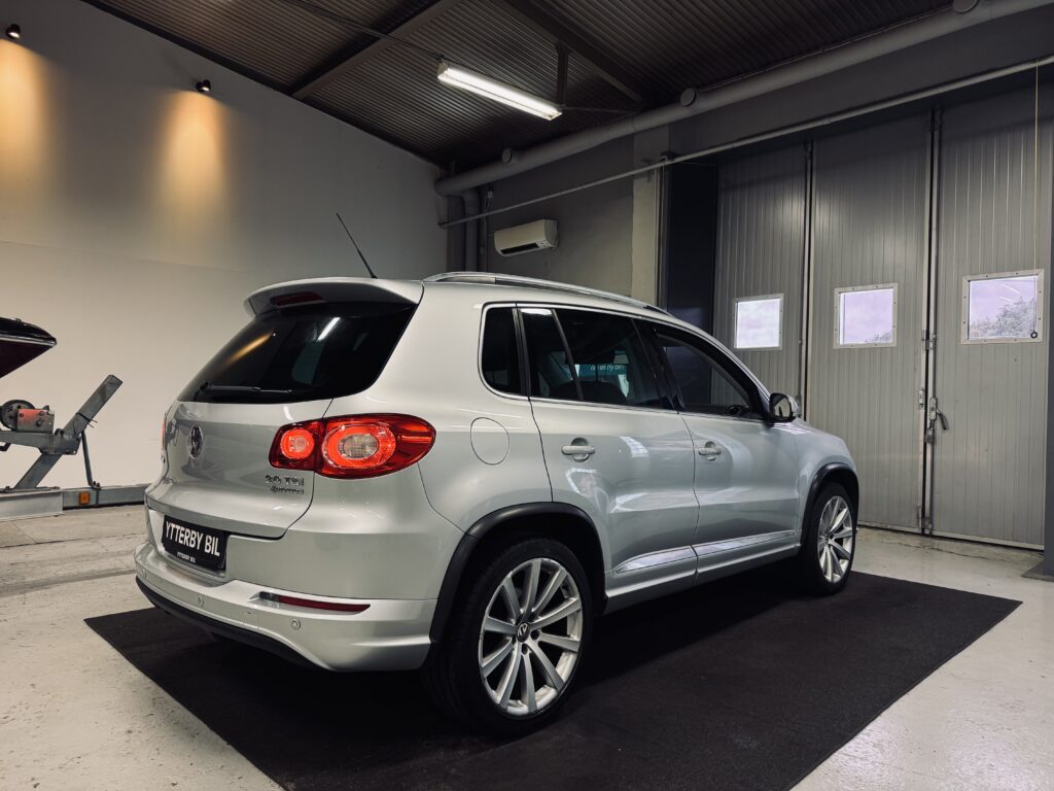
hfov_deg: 71.6
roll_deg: -0.3
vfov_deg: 56.8
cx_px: 527
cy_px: 396
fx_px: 731
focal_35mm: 24
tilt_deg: +0.2
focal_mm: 6.76
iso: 125
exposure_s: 1/50
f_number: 1.78
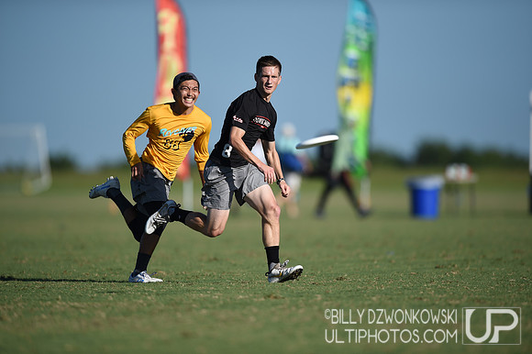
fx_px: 5908
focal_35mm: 400
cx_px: 266
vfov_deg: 3.4
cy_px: 177
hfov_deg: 5.2
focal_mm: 400
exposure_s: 1/6400
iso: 200
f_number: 2.8
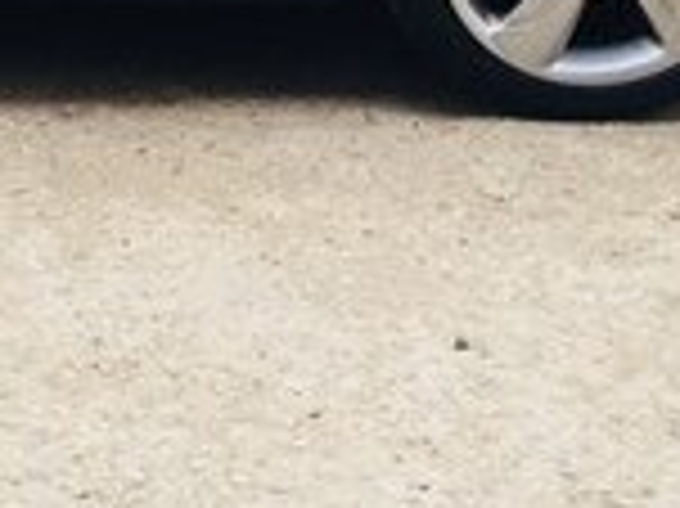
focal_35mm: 127
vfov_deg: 11.3
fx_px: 2493
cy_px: -169
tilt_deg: -15.9
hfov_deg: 14.7
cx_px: -243
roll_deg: -1.6
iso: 32
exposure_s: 1/50
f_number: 2.2
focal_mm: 4.15
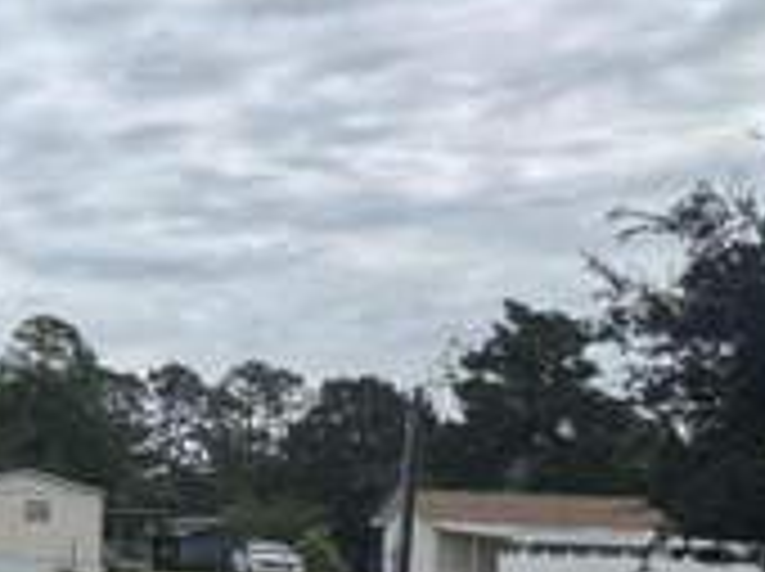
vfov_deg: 22.0
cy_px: 446
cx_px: -684
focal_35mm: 66
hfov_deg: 19.7
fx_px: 1457
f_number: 2.2
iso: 50
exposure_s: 1/1748
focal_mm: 2.22
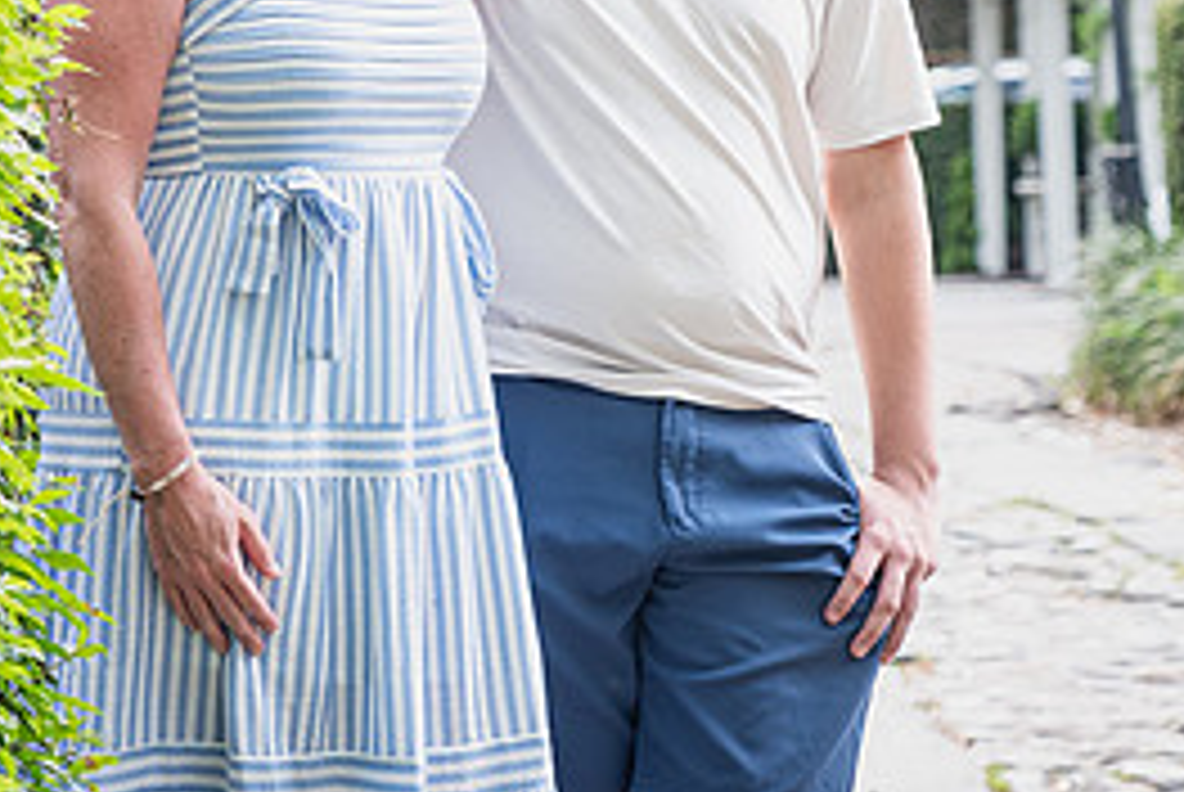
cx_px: 327
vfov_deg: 8.0
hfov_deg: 12.0
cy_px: 3
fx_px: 5630
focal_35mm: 171
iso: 200
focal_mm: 48.5
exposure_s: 1/250
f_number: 2.8
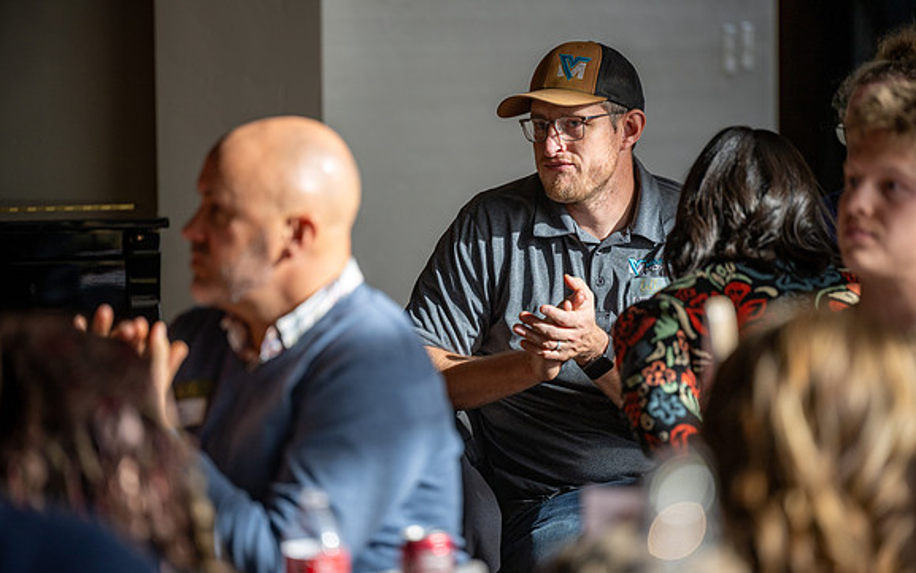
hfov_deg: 10.2
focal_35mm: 205
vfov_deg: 6.4
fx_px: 5119
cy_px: 302
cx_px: 459
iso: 125
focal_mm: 200
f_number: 2.8
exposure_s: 1/640
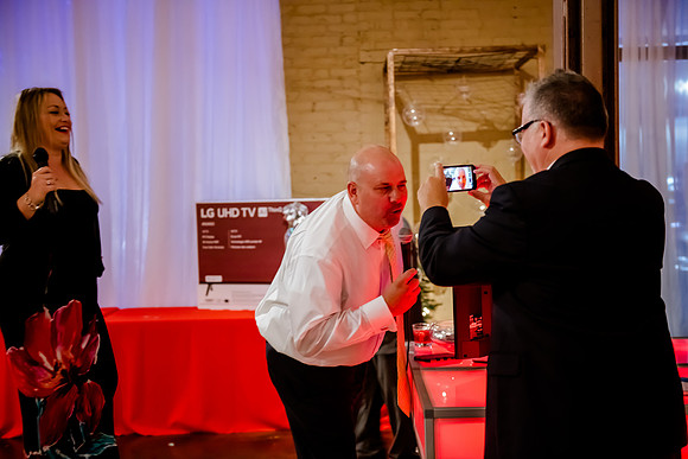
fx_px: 956
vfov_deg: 27.0
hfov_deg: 39.6
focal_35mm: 50
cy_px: 230
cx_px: 344
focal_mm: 50
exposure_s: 1/80
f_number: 2.8
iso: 5000
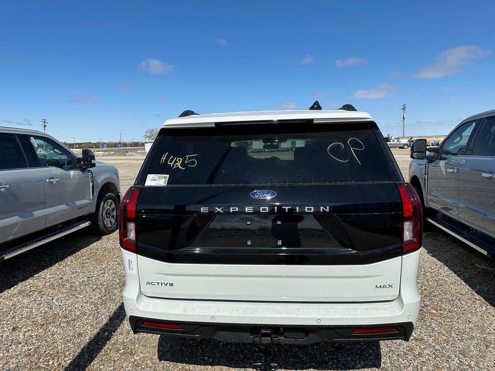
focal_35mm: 24
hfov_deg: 71.6
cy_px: 186
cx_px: 248
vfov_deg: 56.8
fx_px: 343
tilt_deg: -7.6
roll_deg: +1.7
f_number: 1.78
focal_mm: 6.86
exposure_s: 1/9709
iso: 80
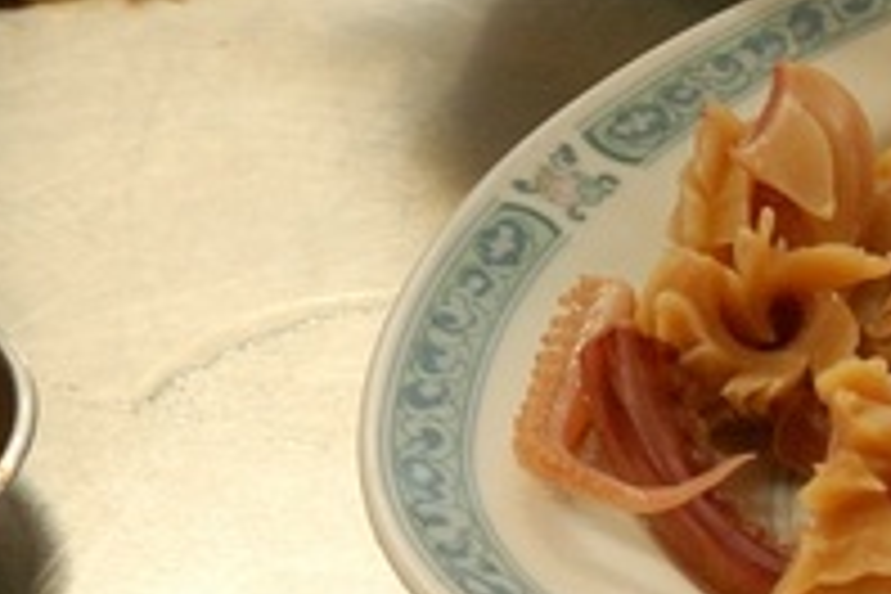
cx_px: 1116
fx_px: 3836
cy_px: 848
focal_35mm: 155
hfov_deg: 12.9
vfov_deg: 8.7
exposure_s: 1/20
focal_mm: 20
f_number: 4
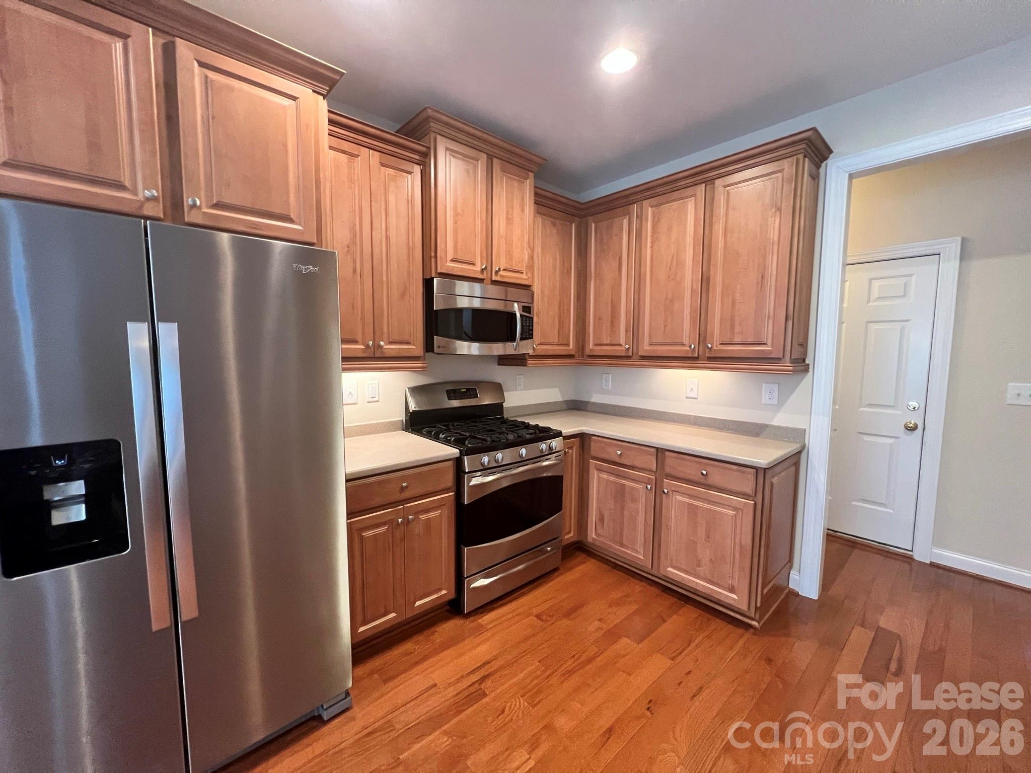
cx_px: 516
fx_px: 387
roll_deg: -0.4
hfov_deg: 106.2
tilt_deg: -4.5
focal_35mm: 13
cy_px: 386
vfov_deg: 89.9
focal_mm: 1.57
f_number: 1.8
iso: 640
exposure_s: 1/60
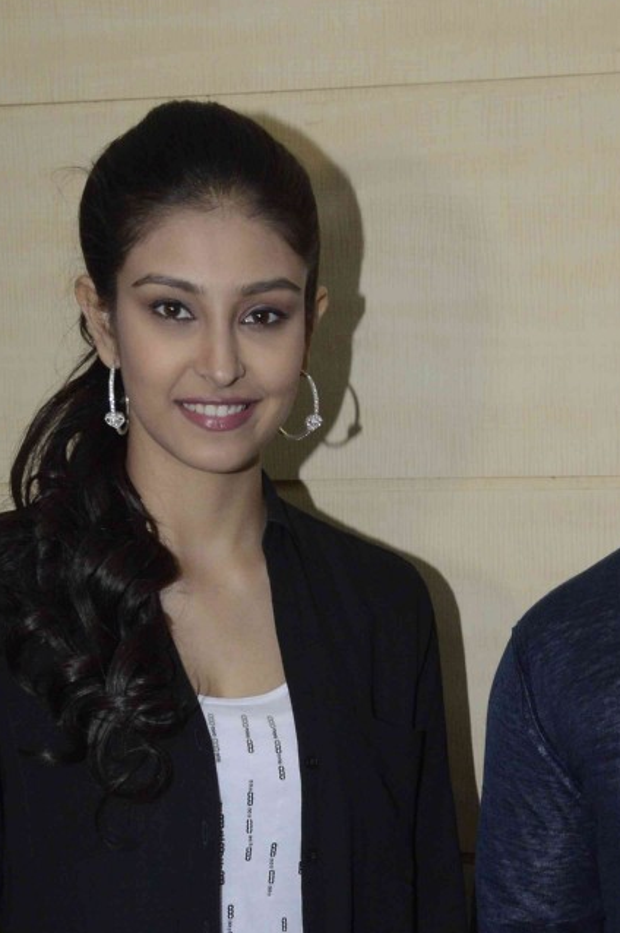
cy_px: 896
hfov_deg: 14.7
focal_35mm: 92
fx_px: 2382
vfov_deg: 21.5
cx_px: 528
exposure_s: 1/200
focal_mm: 26
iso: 800
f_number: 9
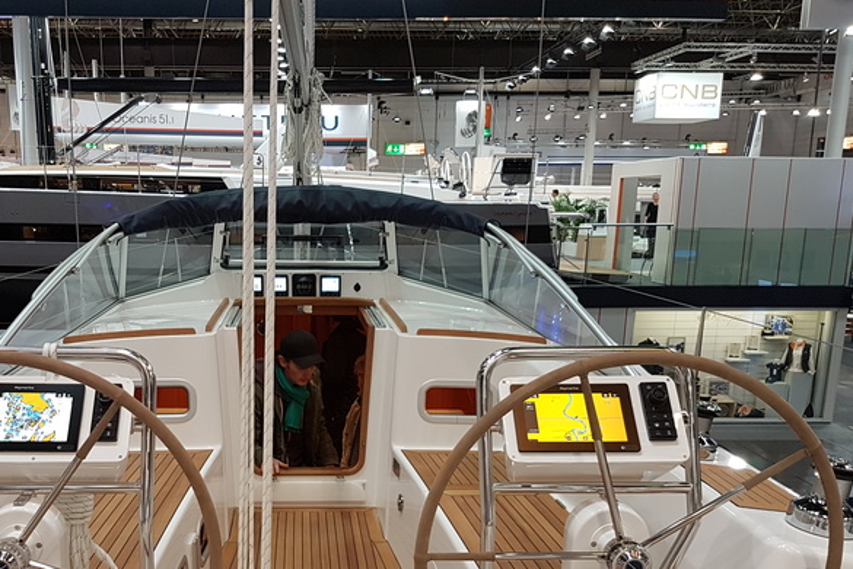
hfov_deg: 51.4
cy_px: 419
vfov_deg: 35.2
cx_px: 324
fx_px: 877
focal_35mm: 37
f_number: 1.7
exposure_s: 1/50
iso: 50
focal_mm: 4.2
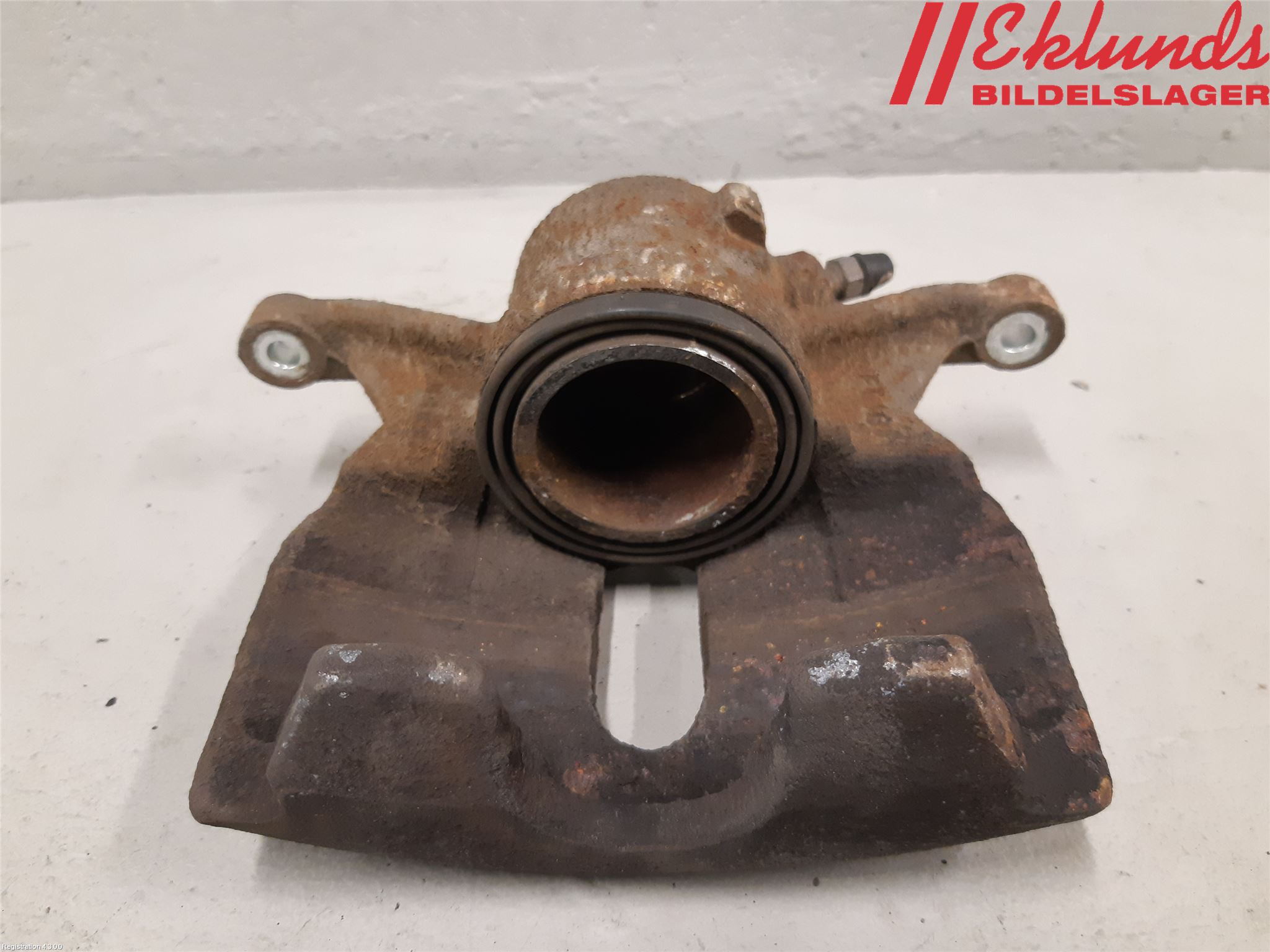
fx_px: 954
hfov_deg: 67.3
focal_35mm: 26
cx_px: 635
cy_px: 476
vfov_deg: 53.1
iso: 250
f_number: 1.7
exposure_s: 1/50
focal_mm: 3.93
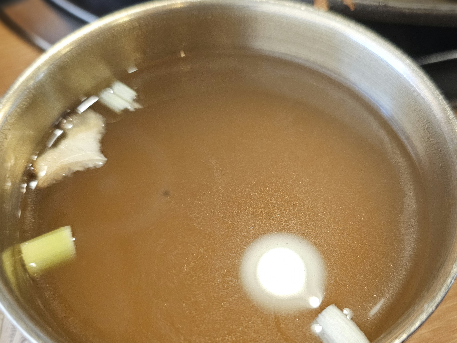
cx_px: 255
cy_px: 211
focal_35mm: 33
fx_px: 436
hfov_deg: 55.2
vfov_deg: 42.7
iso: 400
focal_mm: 6.3
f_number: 1.7
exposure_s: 1/60
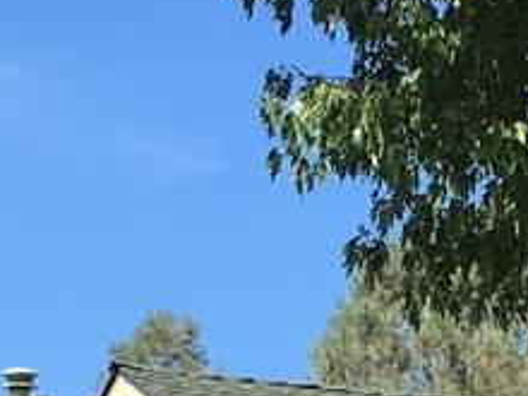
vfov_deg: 7.1
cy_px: 910
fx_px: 3020
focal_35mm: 198
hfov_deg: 9.9
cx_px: 475
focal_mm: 4.15
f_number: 2.2
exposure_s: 1/1040
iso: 25
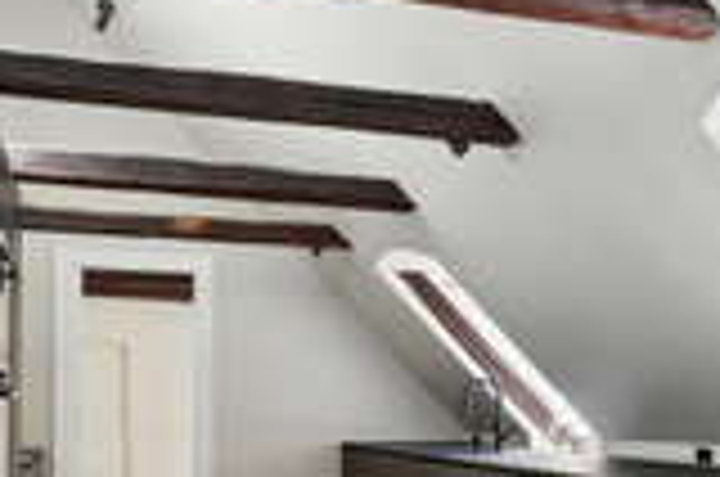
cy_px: 423
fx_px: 1024
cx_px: 436
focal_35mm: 51
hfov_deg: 38.6
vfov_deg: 25.5
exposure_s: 1/13
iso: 200
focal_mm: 13
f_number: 8
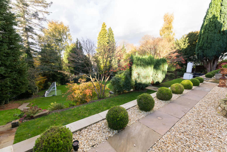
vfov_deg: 77.3
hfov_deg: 100.4
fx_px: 95
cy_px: 76
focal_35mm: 15
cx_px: 114
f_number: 4
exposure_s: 1/160
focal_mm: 15
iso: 100
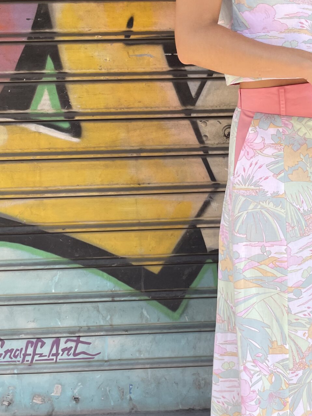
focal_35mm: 52
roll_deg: +2.2
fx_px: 625
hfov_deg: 26.7
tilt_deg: -8.9
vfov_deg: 36.7
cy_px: 163
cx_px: 302
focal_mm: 4.2
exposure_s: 1/590
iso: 32
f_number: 1.6
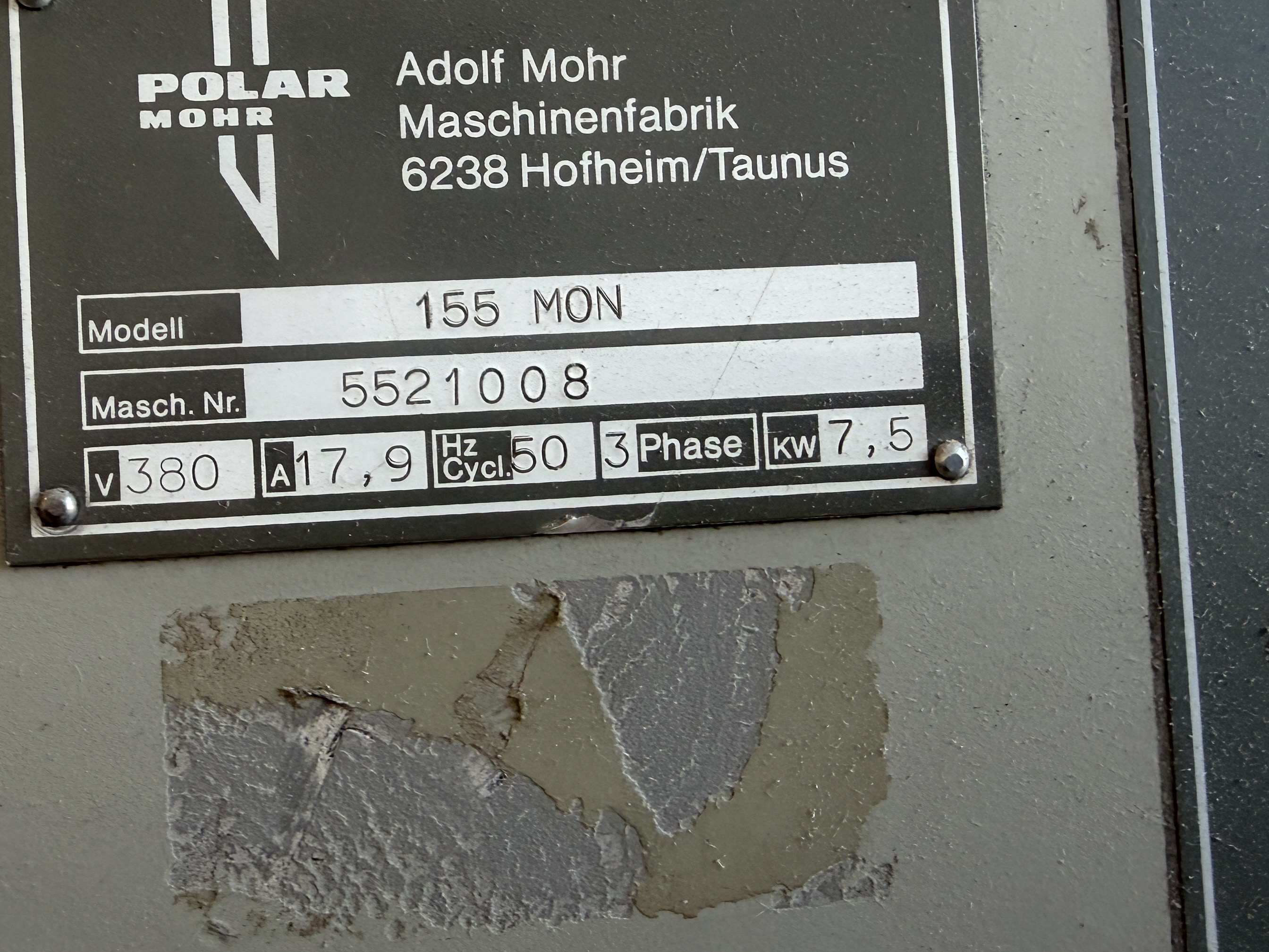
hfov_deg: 51.3
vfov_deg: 39.5
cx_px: 582
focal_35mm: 36
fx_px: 1320
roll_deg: +3.6
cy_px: 388
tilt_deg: -2.6
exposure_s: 1/100
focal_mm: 2.22
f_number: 2.2
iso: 200
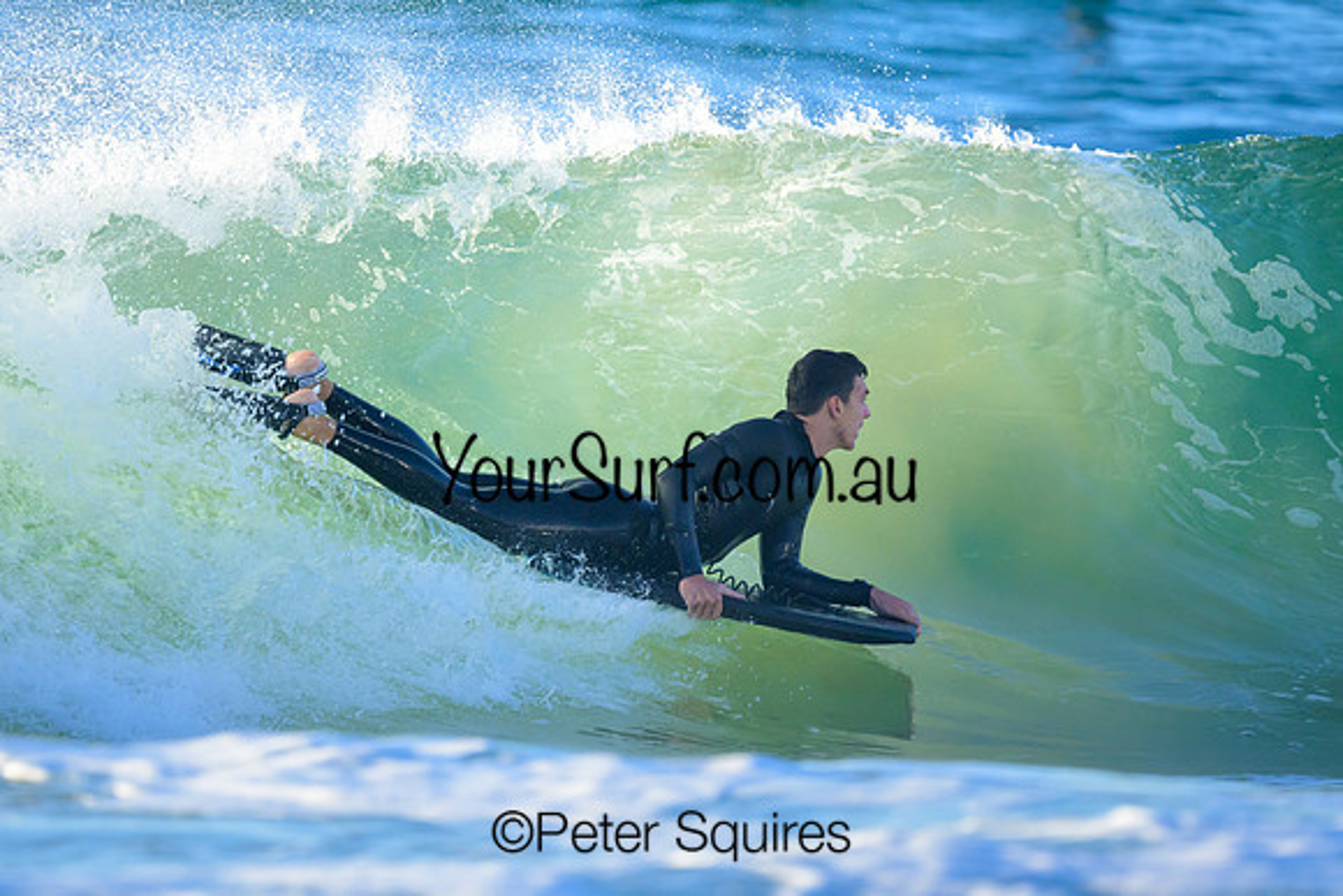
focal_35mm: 1079
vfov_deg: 1.3
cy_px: 292
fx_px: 40266
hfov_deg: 1.9
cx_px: 538
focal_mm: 800
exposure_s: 1/2000
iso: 1600
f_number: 6.3
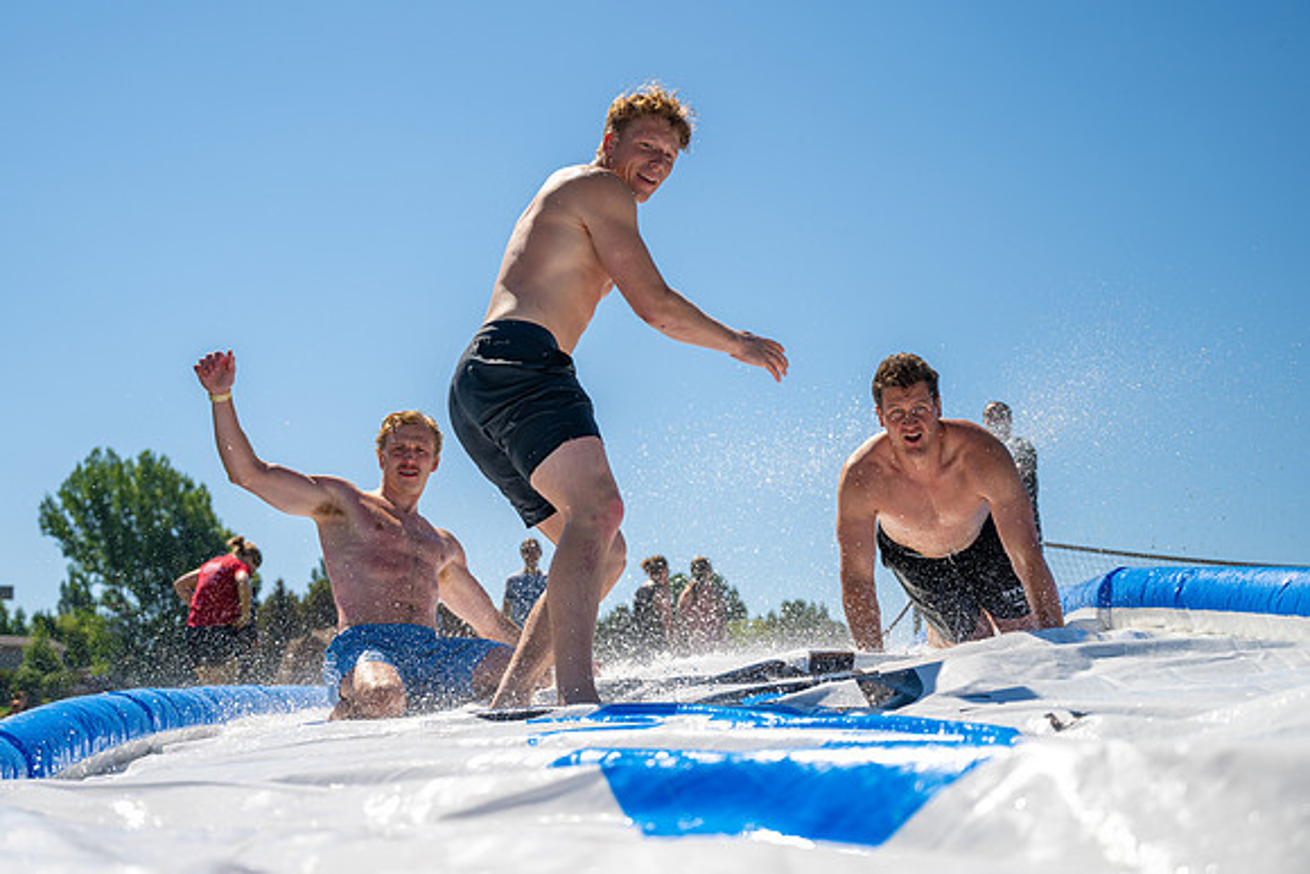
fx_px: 2205
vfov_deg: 22.4
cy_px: 384
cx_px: 588
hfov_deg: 33.1
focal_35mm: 61
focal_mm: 54
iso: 100
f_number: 4
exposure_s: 1/1600
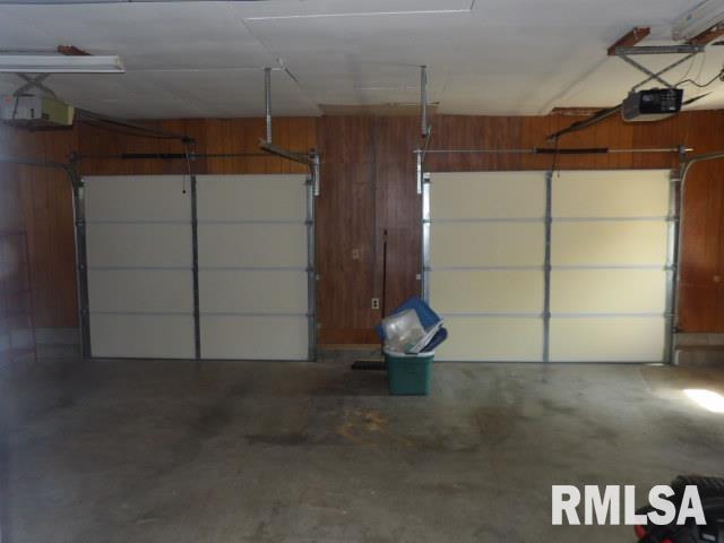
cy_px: 272
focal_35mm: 28
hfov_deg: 63.4
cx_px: 362
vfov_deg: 49.7
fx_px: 586
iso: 311
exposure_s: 1/33
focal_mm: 5
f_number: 3.4
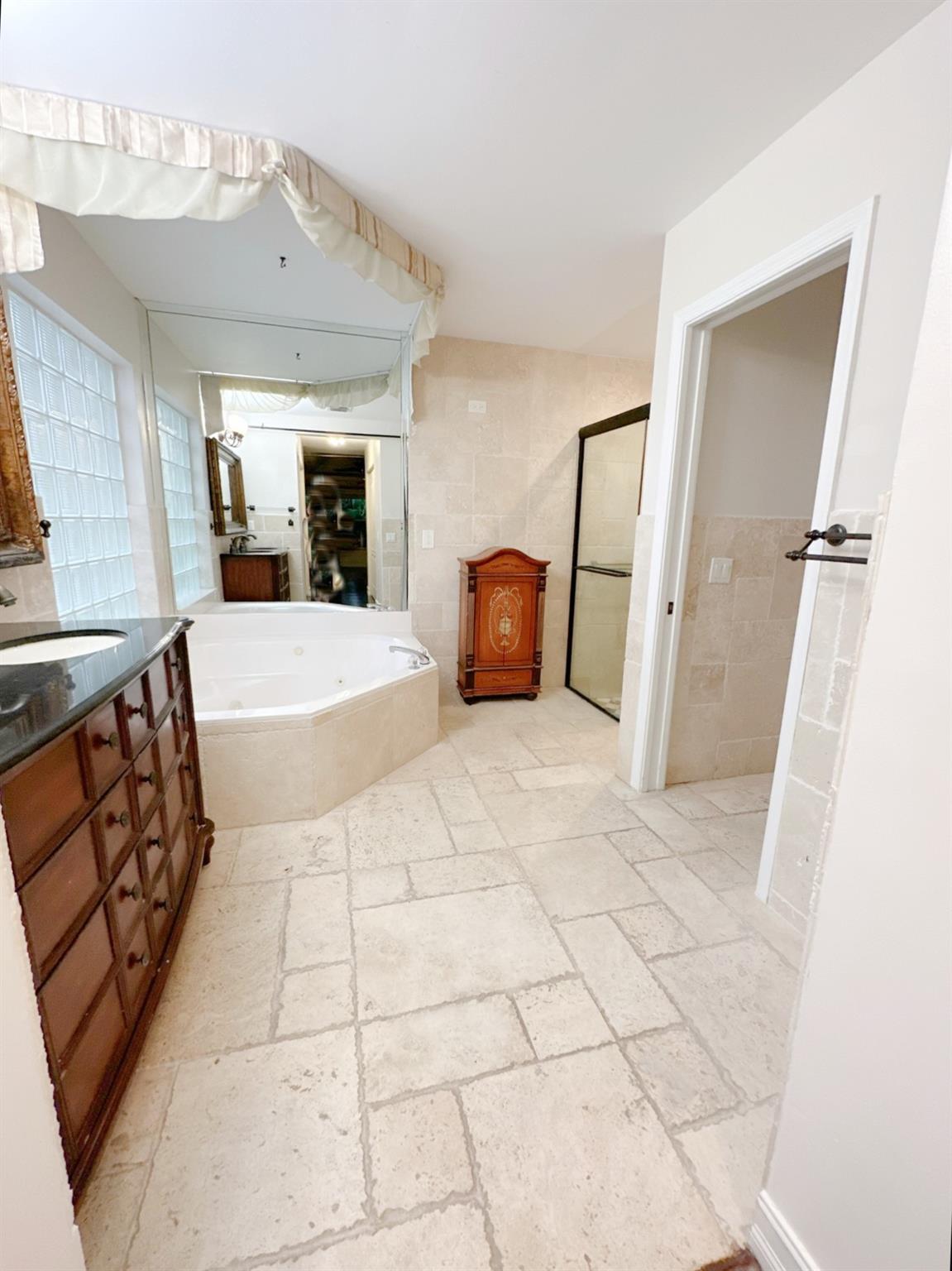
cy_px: 636
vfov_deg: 102.1
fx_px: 514
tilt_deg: -12.0
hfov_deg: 85.6
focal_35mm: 14
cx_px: 476
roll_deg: -0.4
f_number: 2.2
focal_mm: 2.22
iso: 320
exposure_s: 1/120
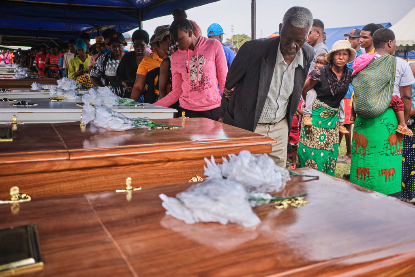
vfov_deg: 37.8
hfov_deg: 54.4
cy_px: 138
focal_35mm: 35
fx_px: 403
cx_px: 208
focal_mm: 23
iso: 160
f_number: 2
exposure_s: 1/2000
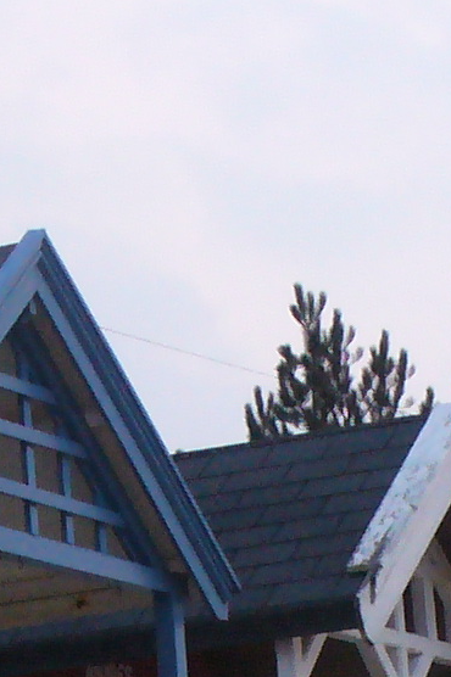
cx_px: 173
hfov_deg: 6.0
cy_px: 992
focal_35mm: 230
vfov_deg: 8.8
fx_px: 4327
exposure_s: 1/20
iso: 200
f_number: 3
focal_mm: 7.9
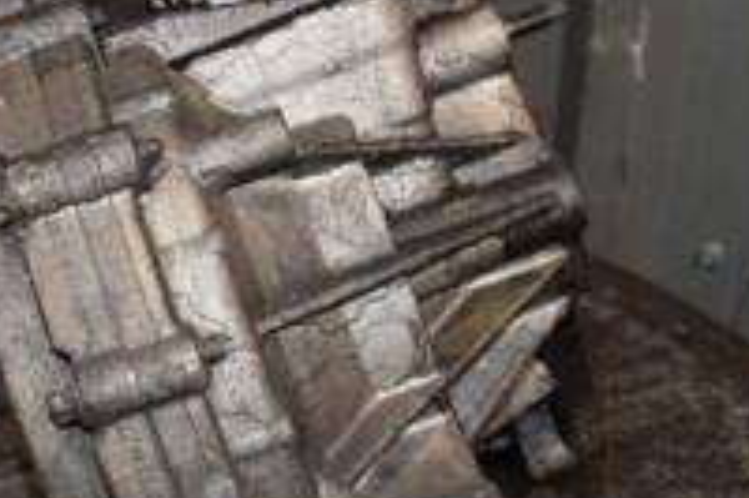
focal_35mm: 81
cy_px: 45
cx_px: 67
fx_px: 1684
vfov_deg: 16.6
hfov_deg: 24.3
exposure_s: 1/60
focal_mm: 18
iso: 800
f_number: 5
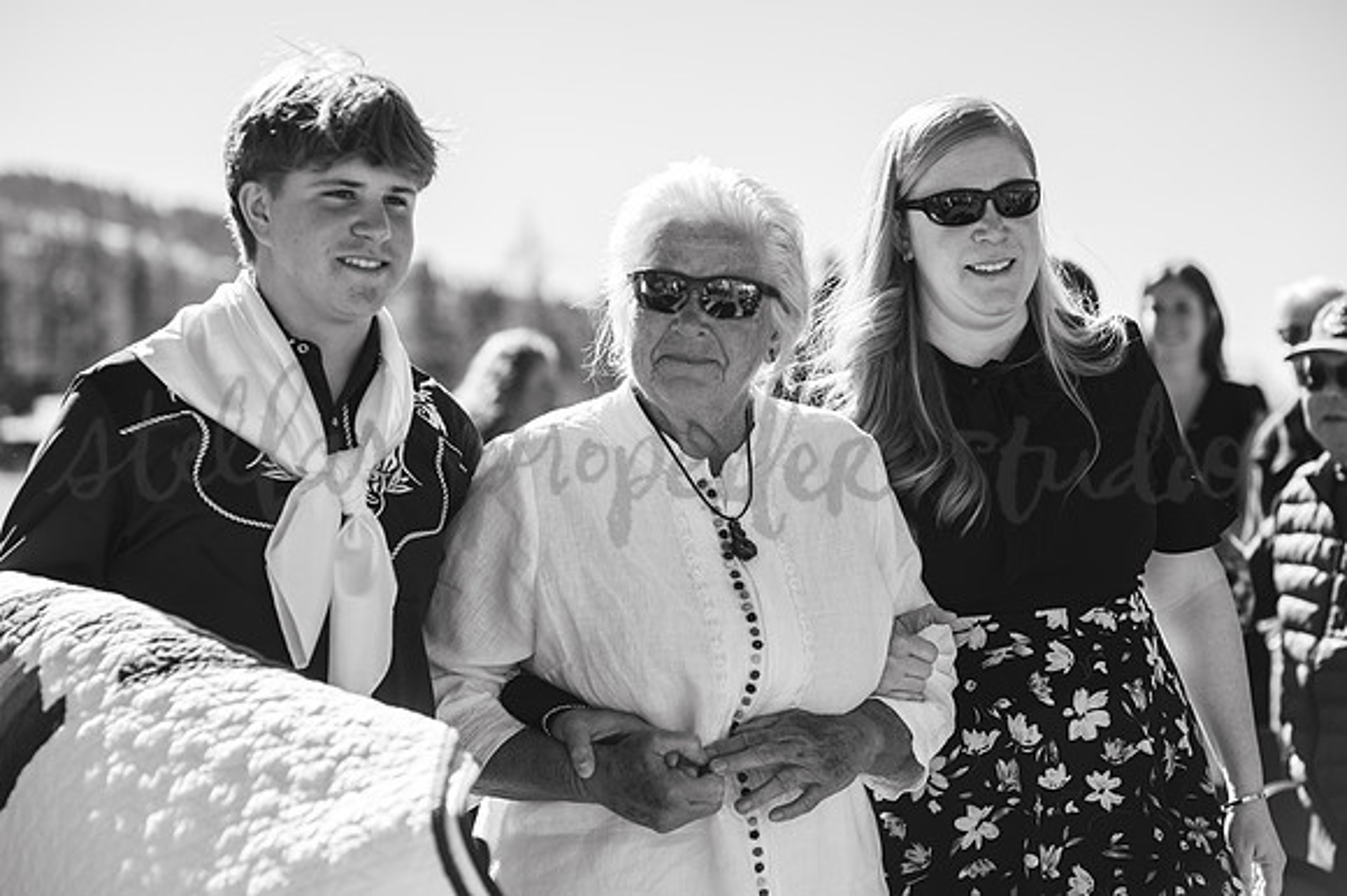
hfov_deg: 23.9
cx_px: 674
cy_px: 448
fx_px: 3178
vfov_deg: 16.1
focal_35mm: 85
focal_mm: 85
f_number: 3.2
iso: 125
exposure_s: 1/800
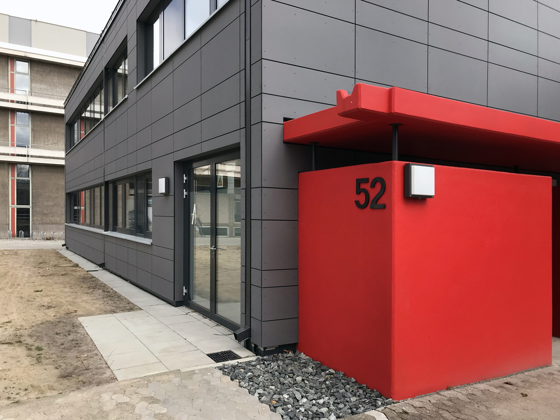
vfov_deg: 49.7
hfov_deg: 63.4
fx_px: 453
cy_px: 210
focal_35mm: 28
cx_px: 280
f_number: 1.8
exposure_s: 1/818
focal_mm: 3.99
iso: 20
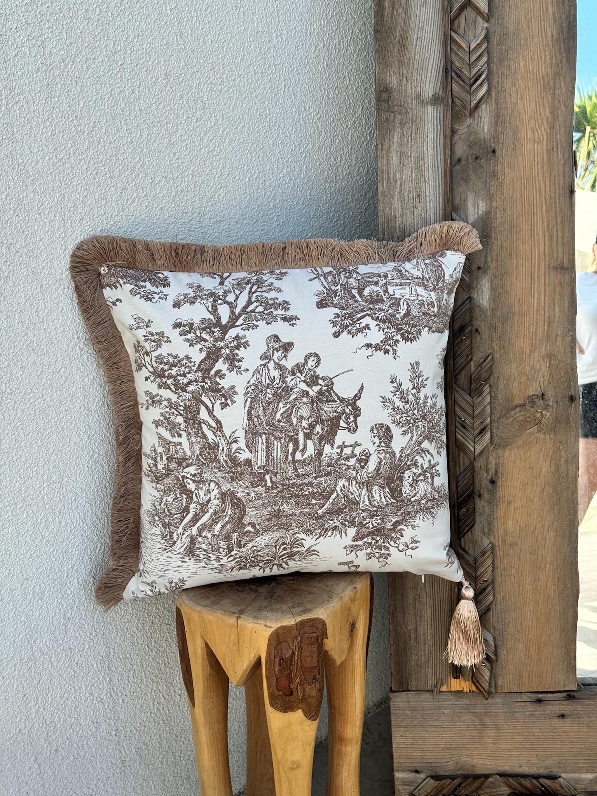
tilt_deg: -18.7
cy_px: 398
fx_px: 1104
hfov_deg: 30.3
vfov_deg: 39.7
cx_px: 298
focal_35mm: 48
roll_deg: +2.1
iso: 64
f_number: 1.78
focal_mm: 6.76
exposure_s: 1/1597
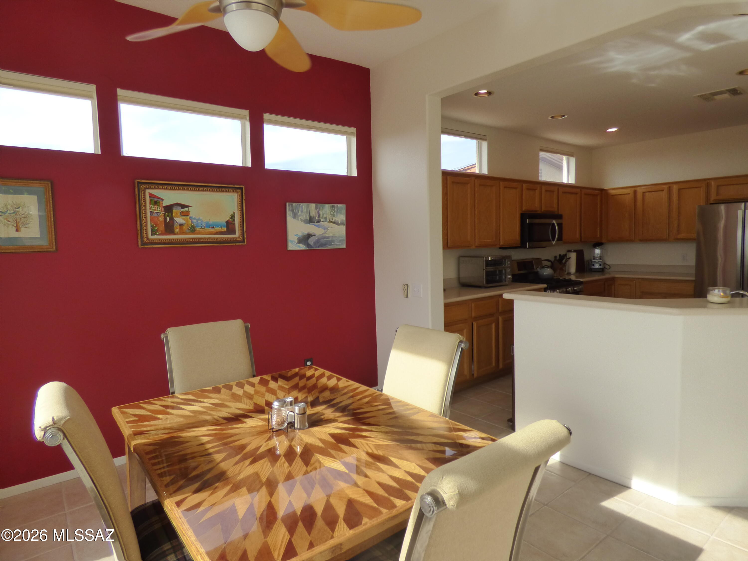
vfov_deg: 66.0
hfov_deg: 81.7
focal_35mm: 20
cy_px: 280
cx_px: 374
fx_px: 432
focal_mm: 3.58
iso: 200
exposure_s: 1/500
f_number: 2.8
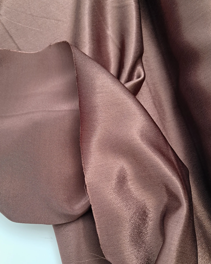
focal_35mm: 29
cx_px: 105
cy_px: 144
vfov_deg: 60.3
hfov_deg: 50.0
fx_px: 226
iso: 100
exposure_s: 1/60
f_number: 1.8
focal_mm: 4
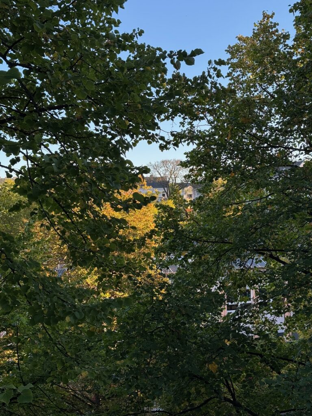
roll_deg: +1.3
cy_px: 208
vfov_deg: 39.7
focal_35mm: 48
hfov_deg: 30.3
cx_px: 156
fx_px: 577
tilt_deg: +0.1
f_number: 1.78
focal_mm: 6.76
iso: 64
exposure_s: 1/510
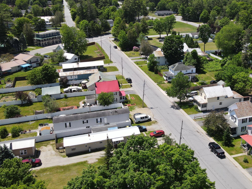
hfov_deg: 50.5
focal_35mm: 36
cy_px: 70
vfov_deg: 39.4
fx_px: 262
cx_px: 166
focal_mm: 4.5
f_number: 2.8
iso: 100
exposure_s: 1/640
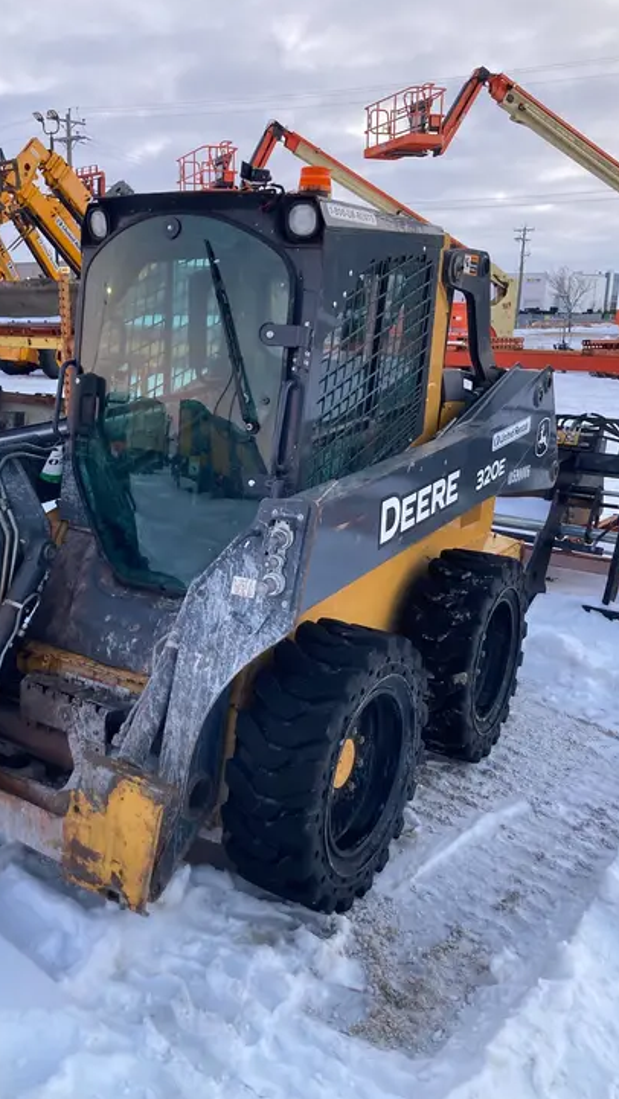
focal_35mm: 31
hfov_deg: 37.5
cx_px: 220
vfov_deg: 62.6
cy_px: 554
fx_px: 904
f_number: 1.8
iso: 80
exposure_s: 1/82
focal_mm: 3.99
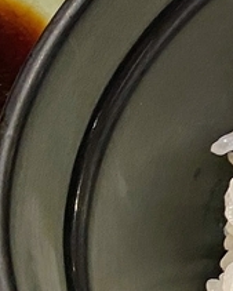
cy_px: 32
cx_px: 813
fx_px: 1240
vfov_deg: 13.3
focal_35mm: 144
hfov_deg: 8.2
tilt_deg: -58.4
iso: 100
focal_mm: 4.25
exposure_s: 1/60
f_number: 1.8
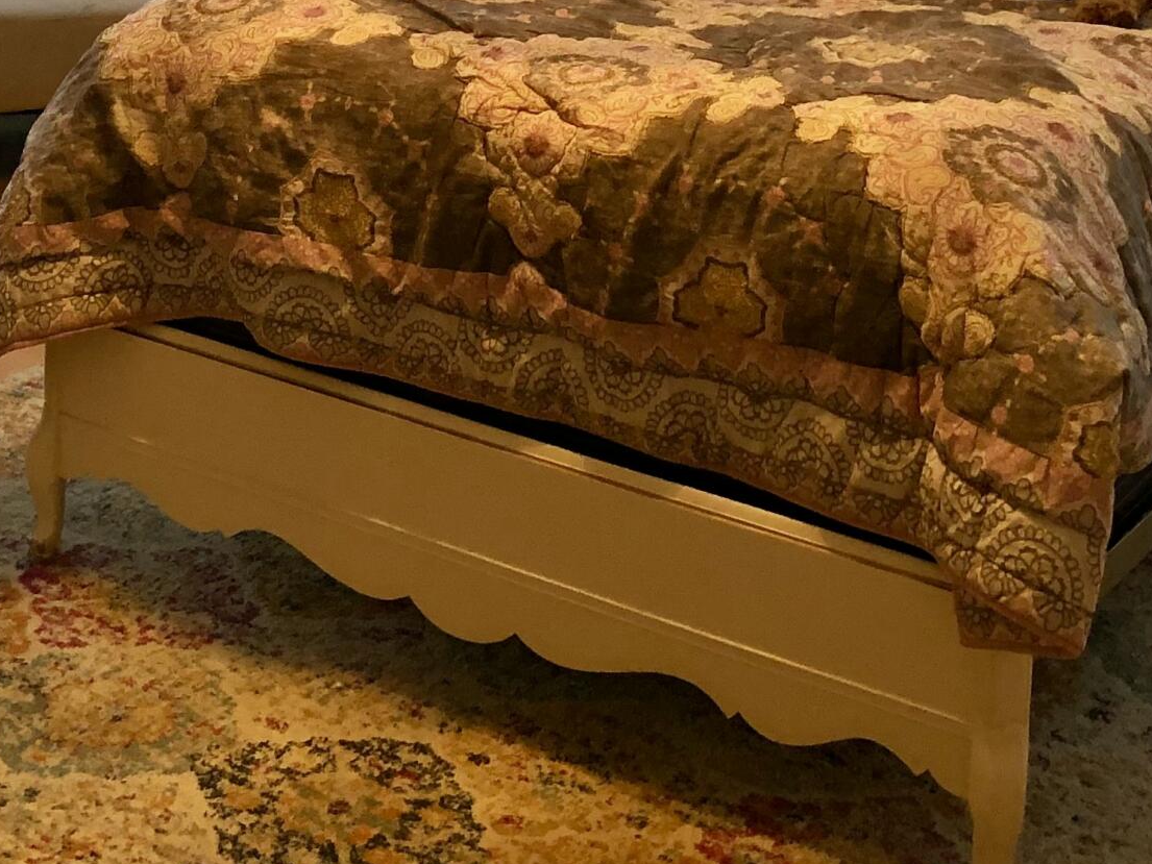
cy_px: -218
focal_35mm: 76
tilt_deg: -7.1
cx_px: 401
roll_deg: -0.6
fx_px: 2530
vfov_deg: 18.2
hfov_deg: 25.5
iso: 320
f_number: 1.8
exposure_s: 1/40
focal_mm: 3.99
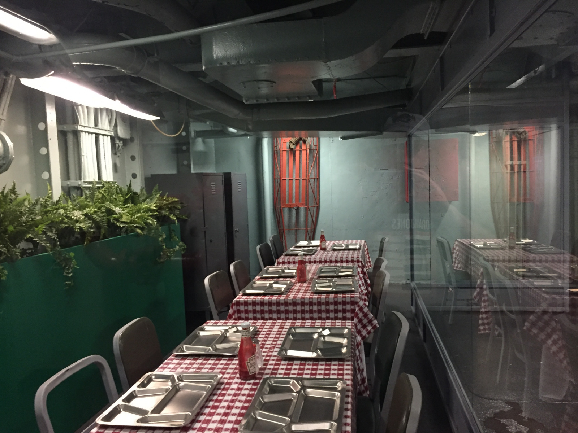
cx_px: 289
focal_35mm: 29
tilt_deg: -2.8
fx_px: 484
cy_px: 216
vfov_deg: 48.2
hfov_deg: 61.7
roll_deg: +1.7
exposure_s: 1/20
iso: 250
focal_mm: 4.15
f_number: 2.2
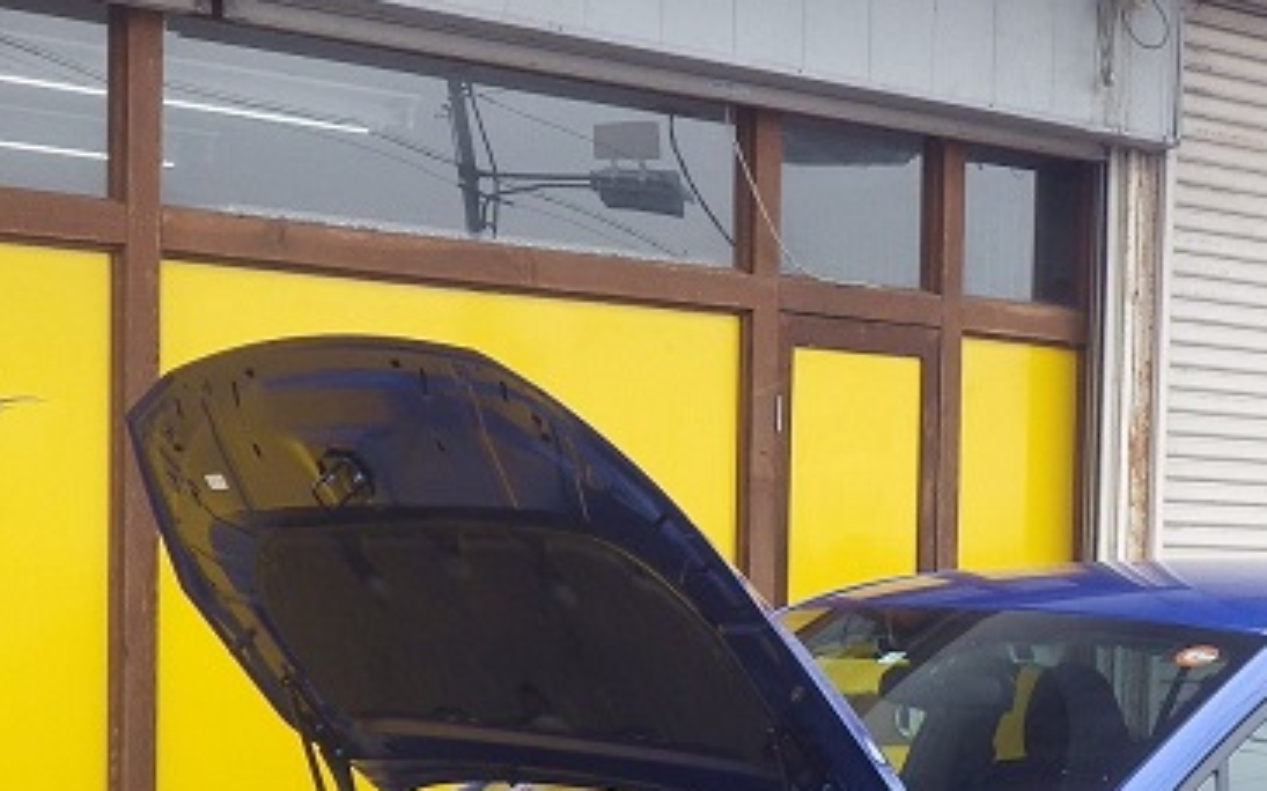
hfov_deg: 26.1
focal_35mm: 79
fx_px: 2727
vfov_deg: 16.3
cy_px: 742
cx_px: 705
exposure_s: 1/160
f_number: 4.6
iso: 125
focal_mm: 6.1
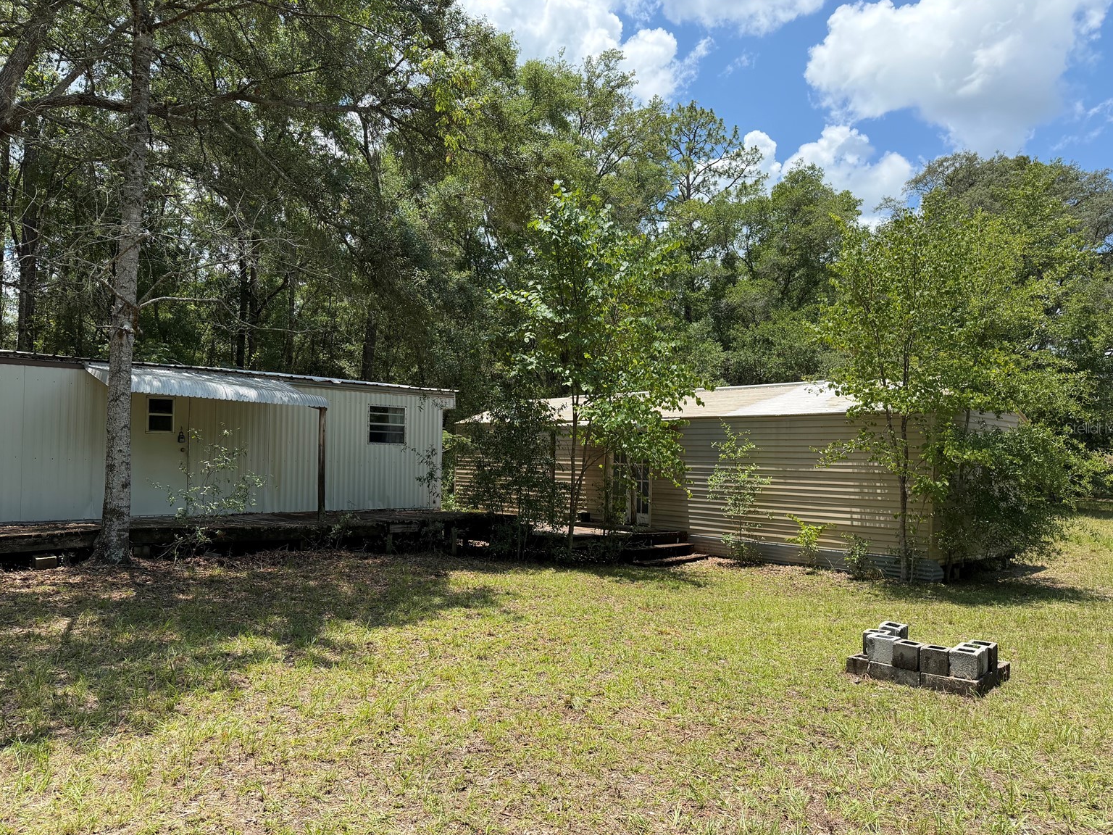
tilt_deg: +2.0
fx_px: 804
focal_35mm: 25
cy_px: 428
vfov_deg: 54.9
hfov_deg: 69.4
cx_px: 554
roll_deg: -1.7
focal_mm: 6.76
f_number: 1.78
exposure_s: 1/3425
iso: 100
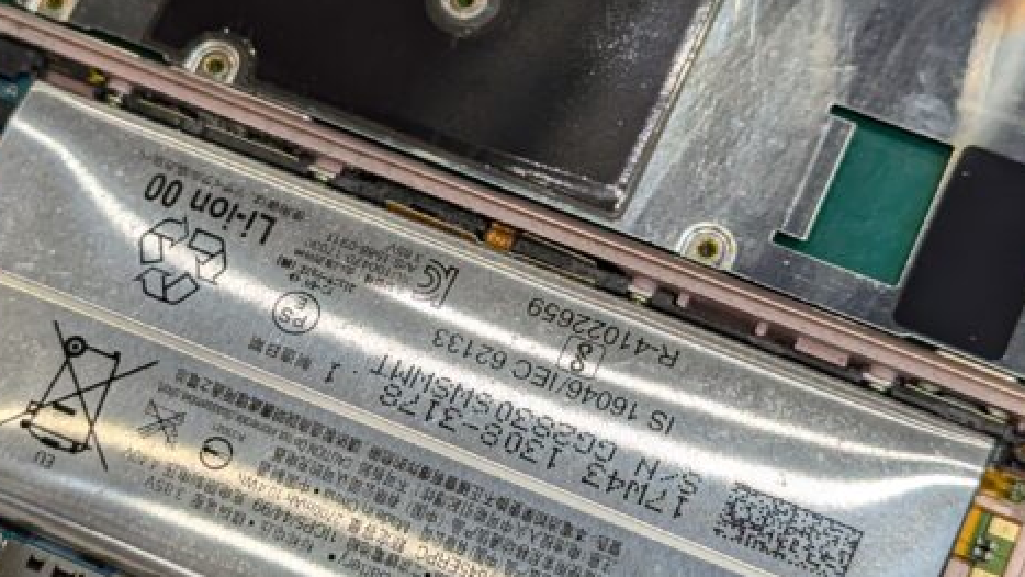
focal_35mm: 101
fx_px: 2746
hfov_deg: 21.1
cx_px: 393
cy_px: 344
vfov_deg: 12.0
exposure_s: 1/87
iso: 49
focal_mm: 6.81
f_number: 1.85
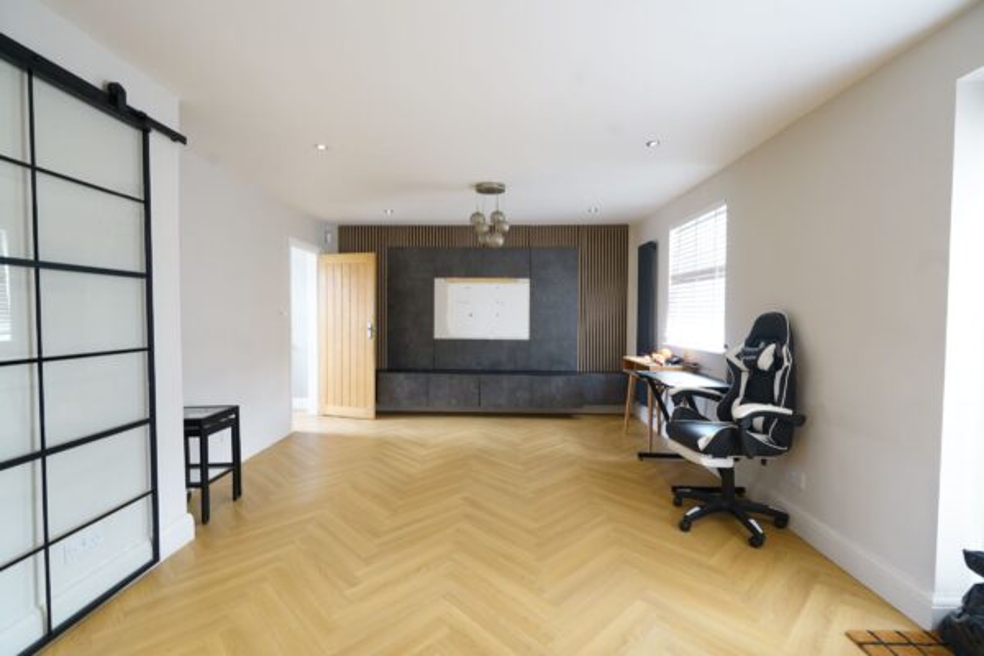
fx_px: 437
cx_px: 492
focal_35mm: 16
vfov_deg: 73.7
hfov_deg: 96.7
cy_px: 328
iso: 500
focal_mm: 16
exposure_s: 1/13
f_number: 5.6
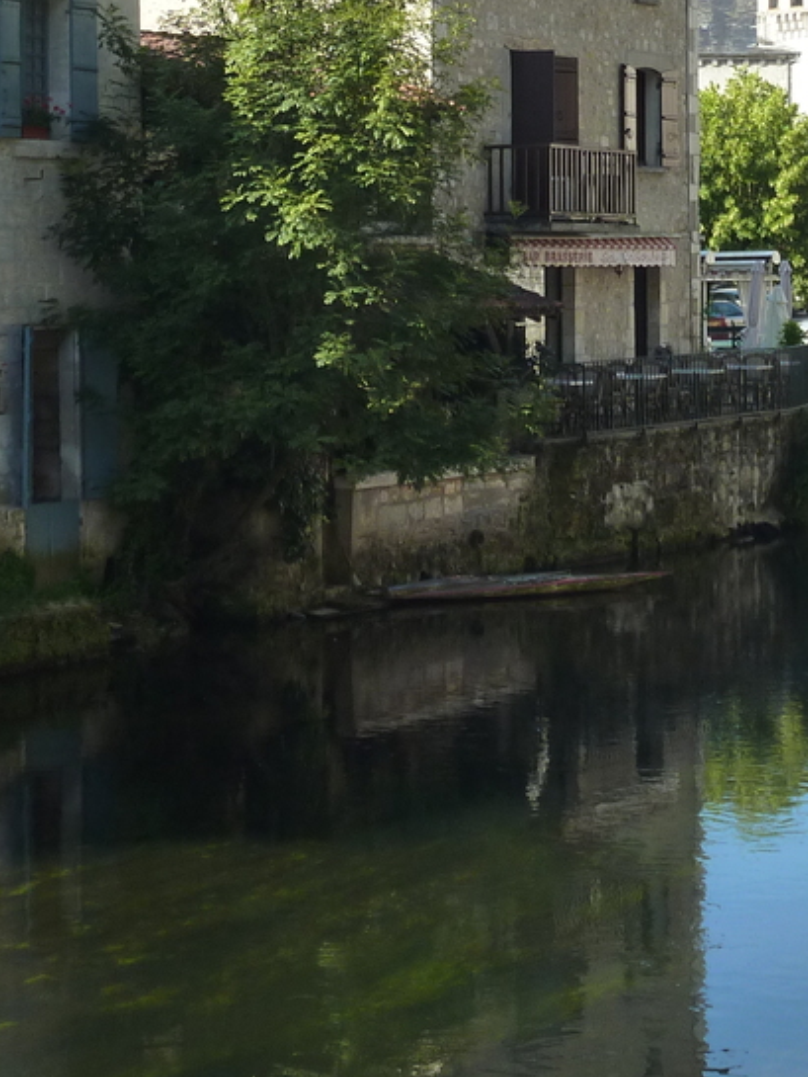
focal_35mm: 99
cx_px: 512
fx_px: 3080
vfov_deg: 19.6
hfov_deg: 14.9
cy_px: 219
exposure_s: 1/250
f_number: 4
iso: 125
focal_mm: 7.3
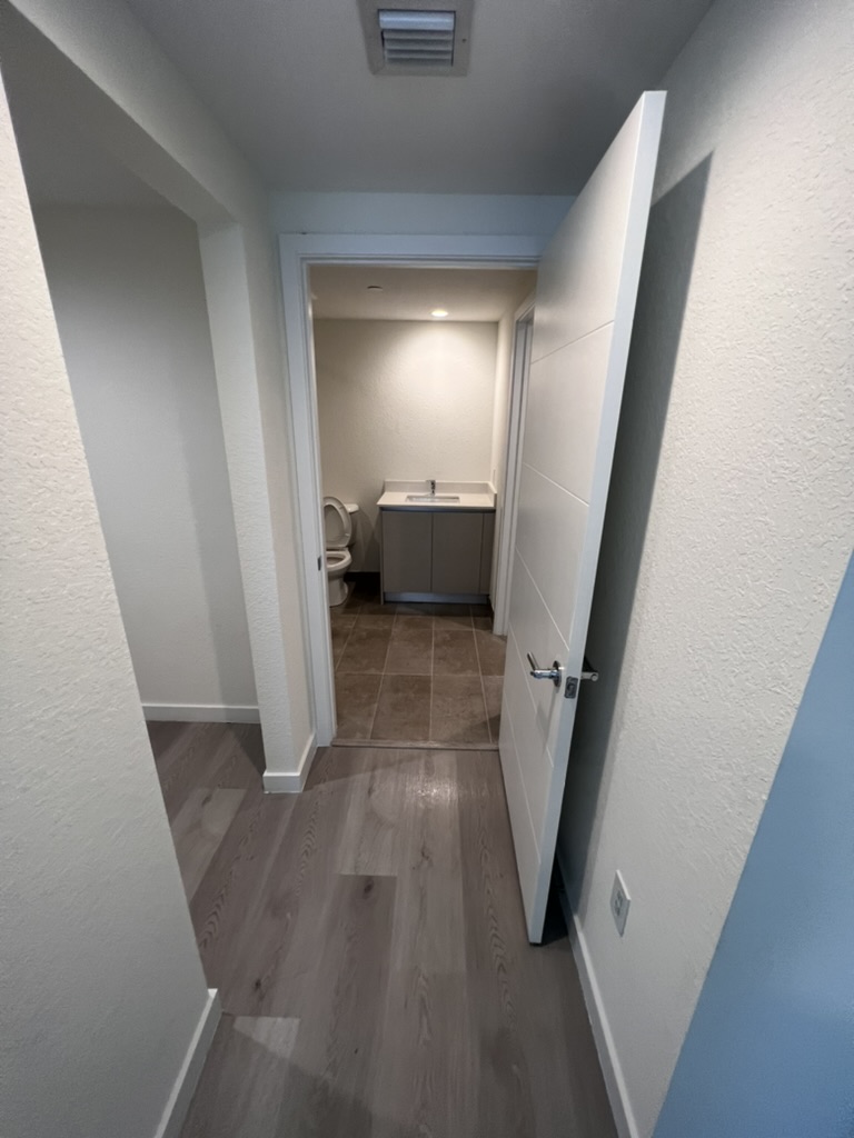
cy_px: 569
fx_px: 428
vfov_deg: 106.2
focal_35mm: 13
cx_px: 427
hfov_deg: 89.9
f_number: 1.8
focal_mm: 1.57
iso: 200
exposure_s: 1/120
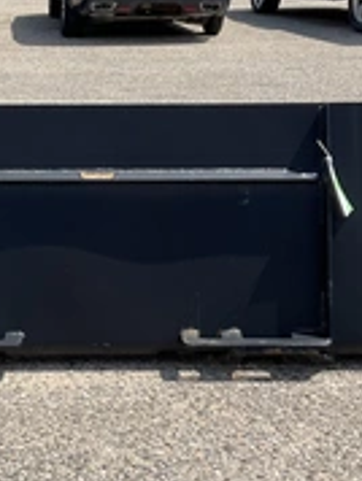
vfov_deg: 29.8
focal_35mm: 65
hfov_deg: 22.4
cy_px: 227
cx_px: 86
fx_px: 904
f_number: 1.8
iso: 25
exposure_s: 1/1786
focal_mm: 3
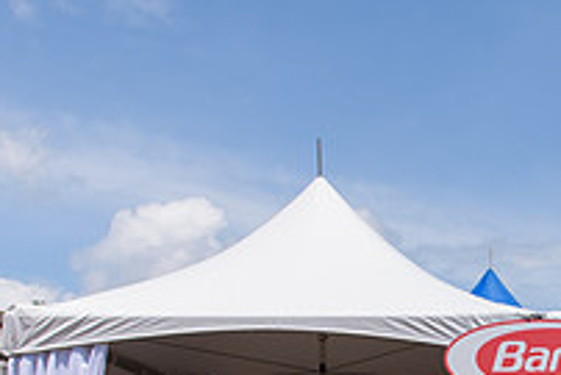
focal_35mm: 69
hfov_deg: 27.7
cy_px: 462
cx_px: 544
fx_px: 1076
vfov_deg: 18.6
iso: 200
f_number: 4
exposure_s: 1/2500
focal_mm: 24
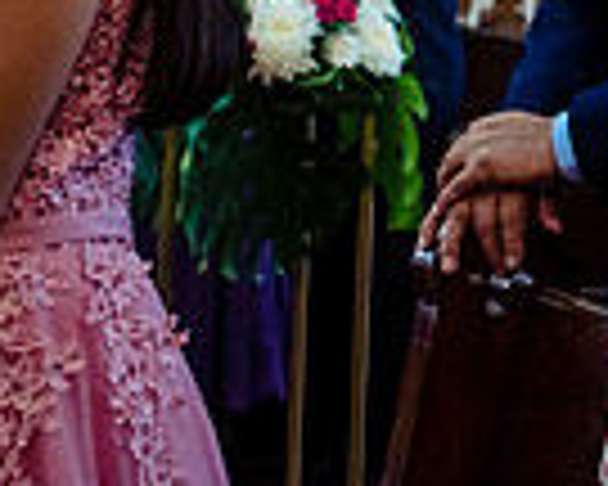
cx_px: 1225
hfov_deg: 12.1
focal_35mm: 141
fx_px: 2537
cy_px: -223
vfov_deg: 10.6
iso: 2000
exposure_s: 1/100
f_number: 3.5
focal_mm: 35
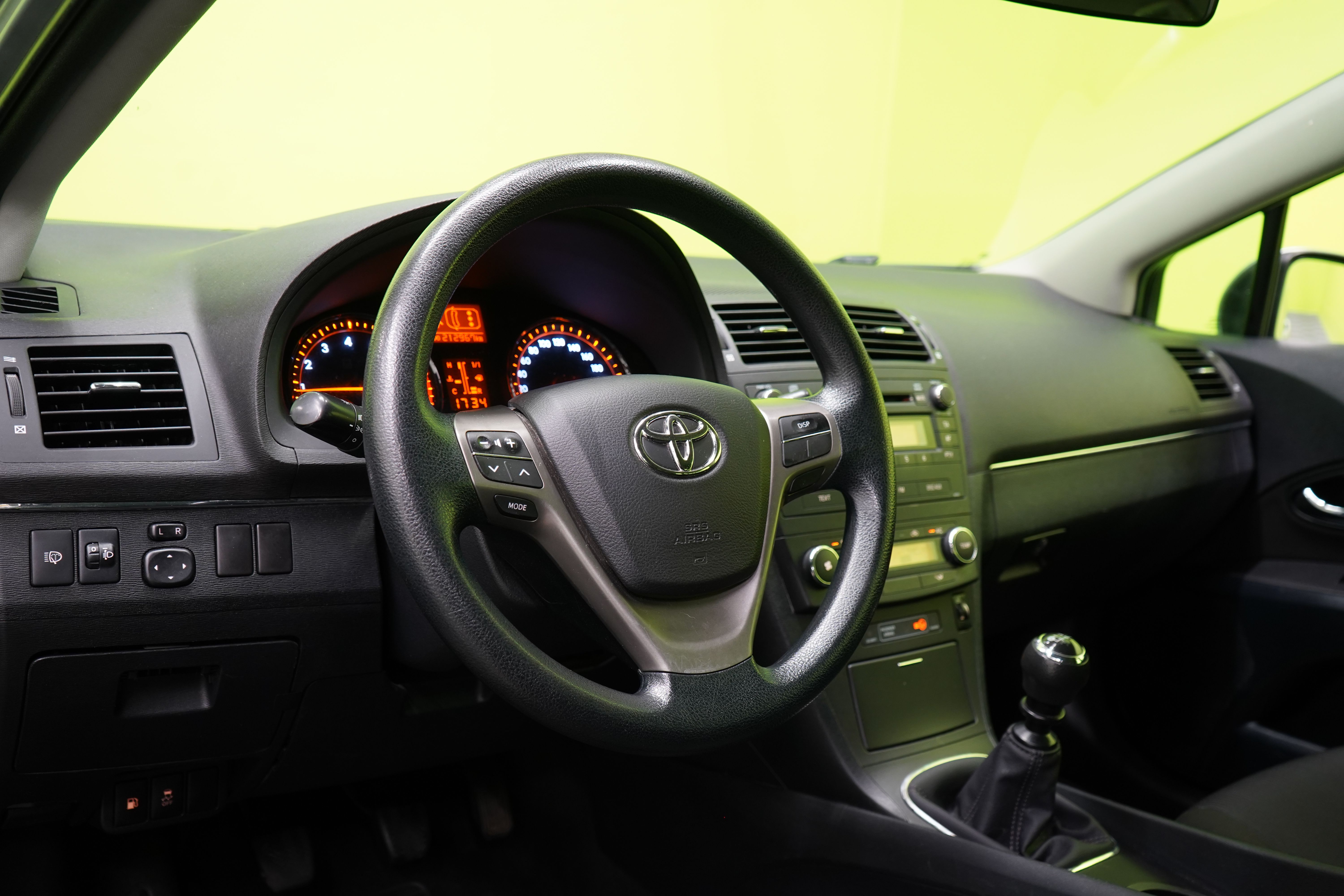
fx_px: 1195
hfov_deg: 58.7
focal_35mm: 32
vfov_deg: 41.1
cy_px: 448
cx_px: 672
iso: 1250
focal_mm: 32
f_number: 5
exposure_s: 1/20
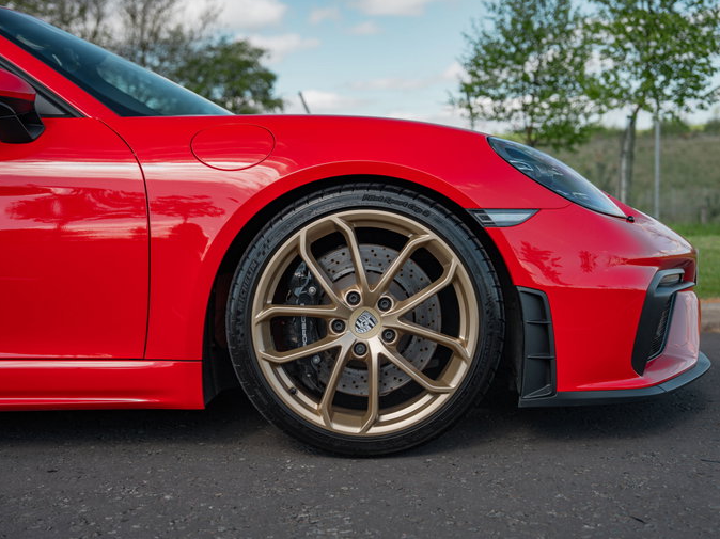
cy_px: 267
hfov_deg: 41.2
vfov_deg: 31.5
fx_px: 956
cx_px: 368
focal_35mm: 46
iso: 100
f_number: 2.8
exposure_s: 1/500
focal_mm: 42
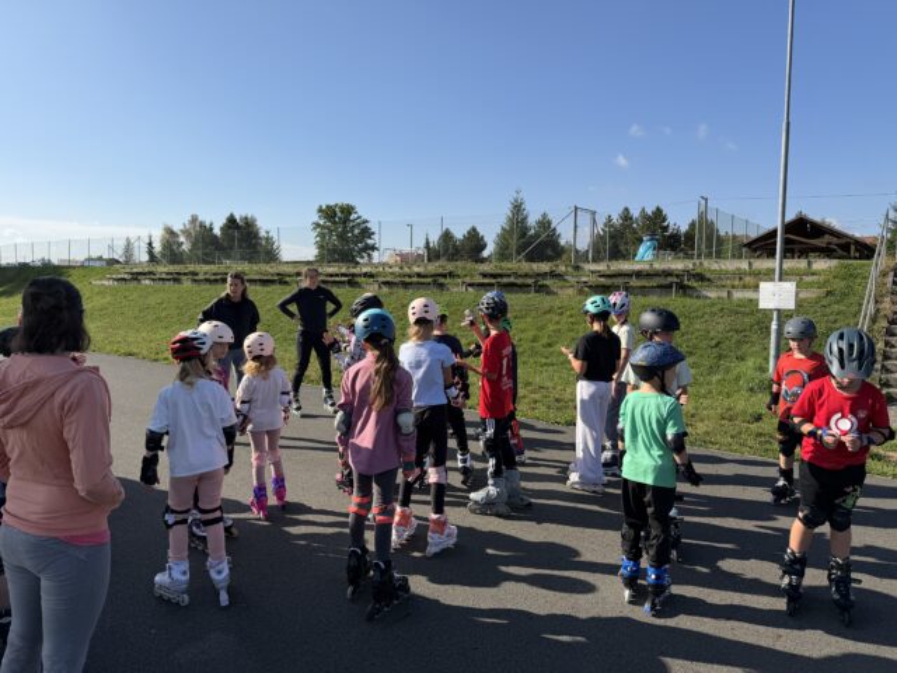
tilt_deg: -4.1
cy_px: 336
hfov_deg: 71.6
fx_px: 622
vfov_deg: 56.8
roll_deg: -1.9
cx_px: 448
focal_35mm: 24
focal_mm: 6.76
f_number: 1.78
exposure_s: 1/4167
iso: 80
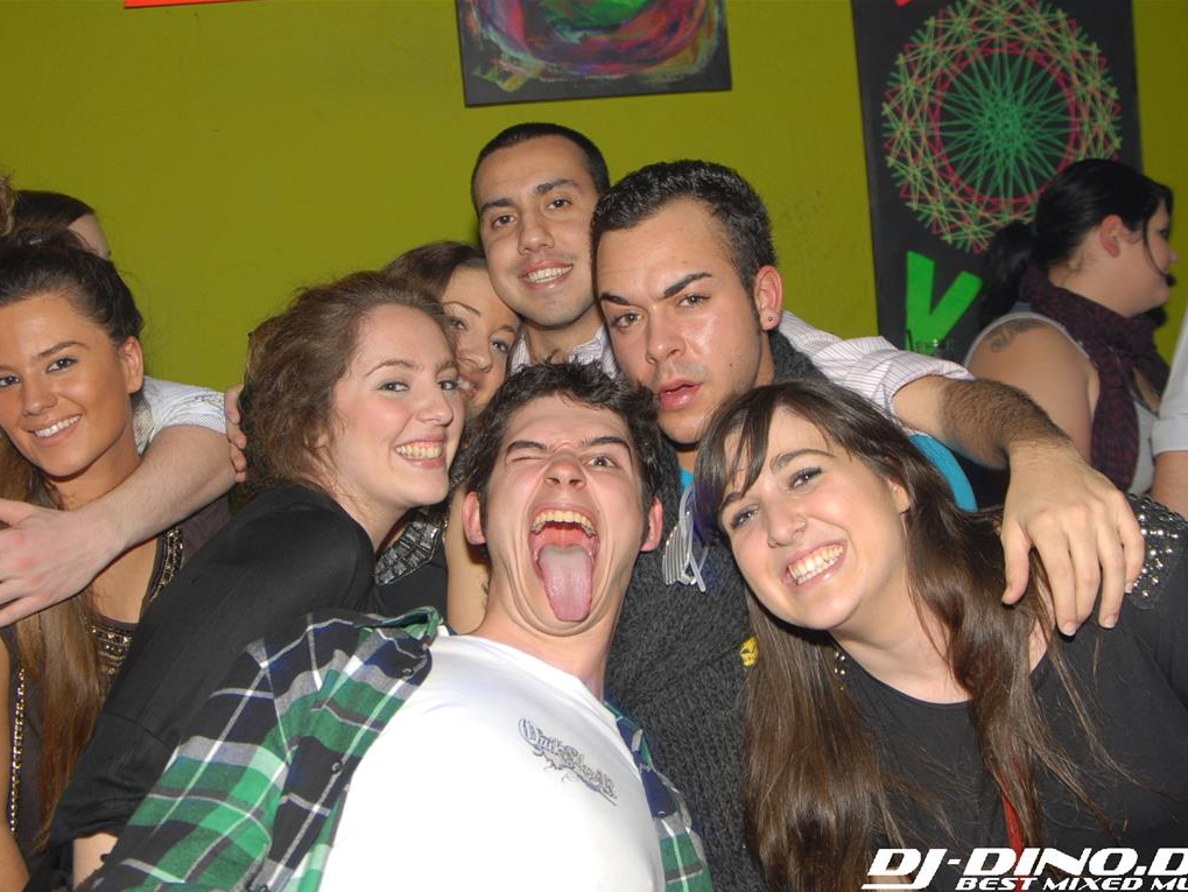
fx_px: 1339
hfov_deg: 47.8
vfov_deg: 36.8
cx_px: 588
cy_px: 447
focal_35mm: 39
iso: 200
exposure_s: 1/4
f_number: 5.6
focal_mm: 24
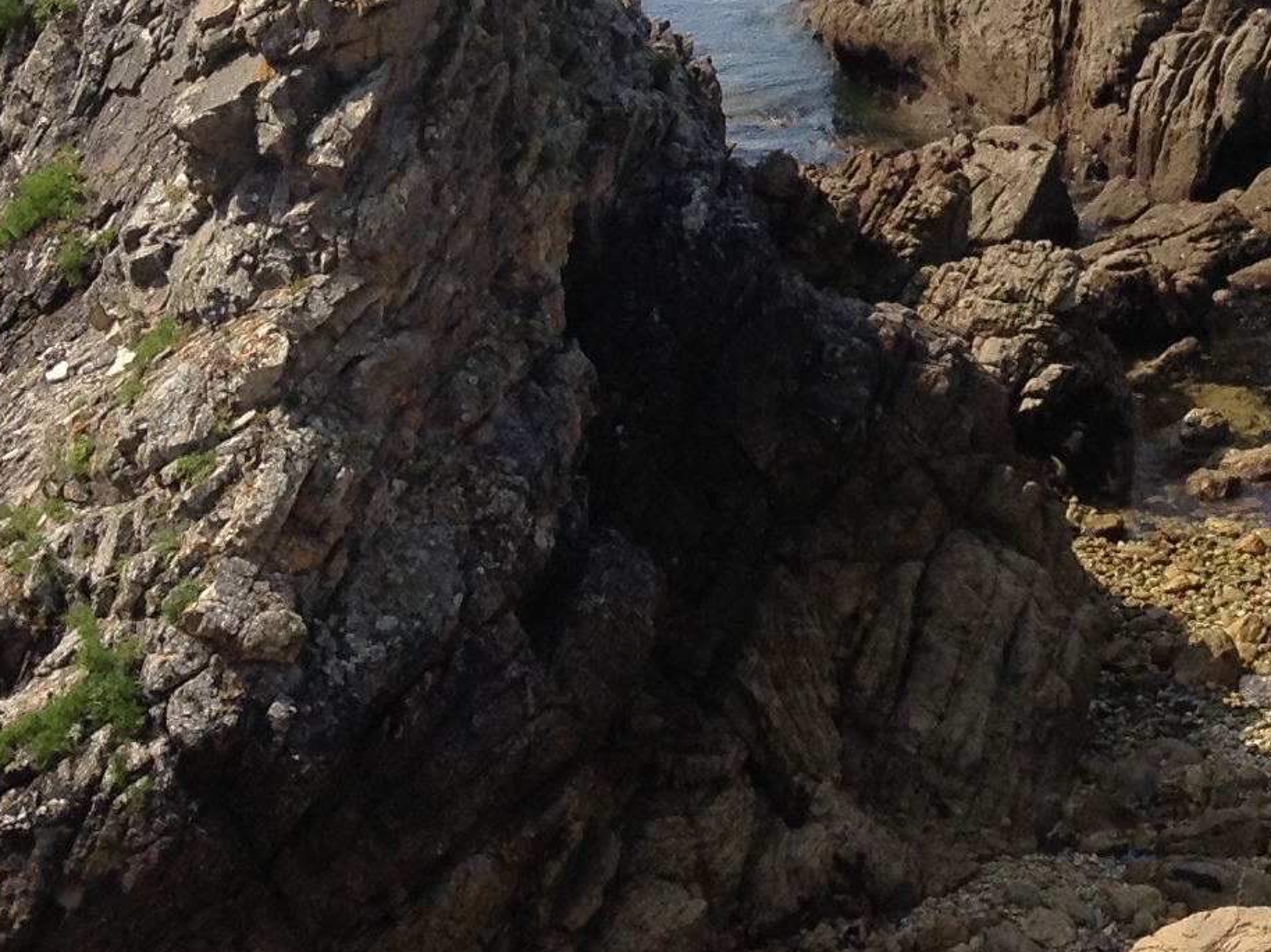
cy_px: -395
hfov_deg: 15.0
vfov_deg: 11.4
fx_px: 4588
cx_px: 1723
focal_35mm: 125
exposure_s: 1/1381
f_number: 2.4
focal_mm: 4.28
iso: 50
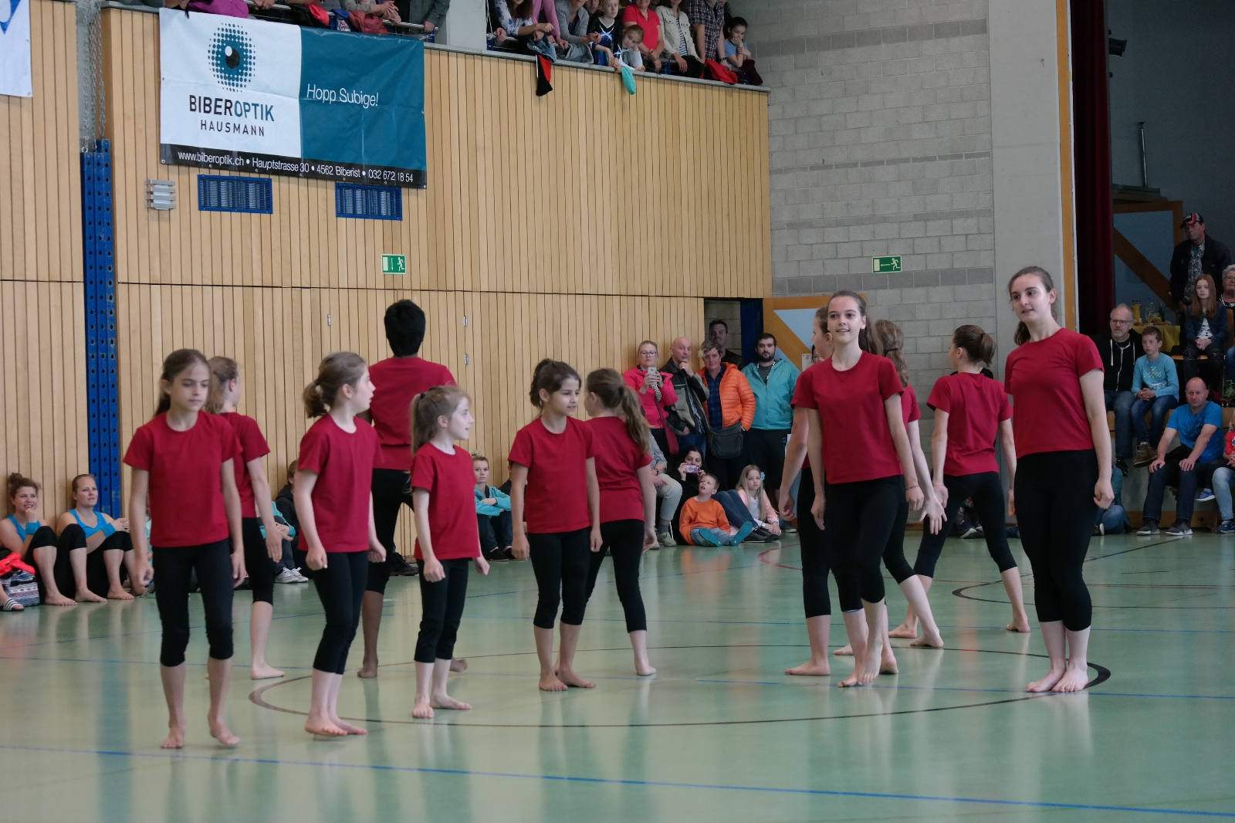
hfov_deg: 22.6
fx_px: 3087
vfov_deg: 15.2
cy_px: 412
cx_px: 618
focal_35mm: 90
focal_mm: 59
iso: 1600
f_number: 4
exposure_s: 1/100
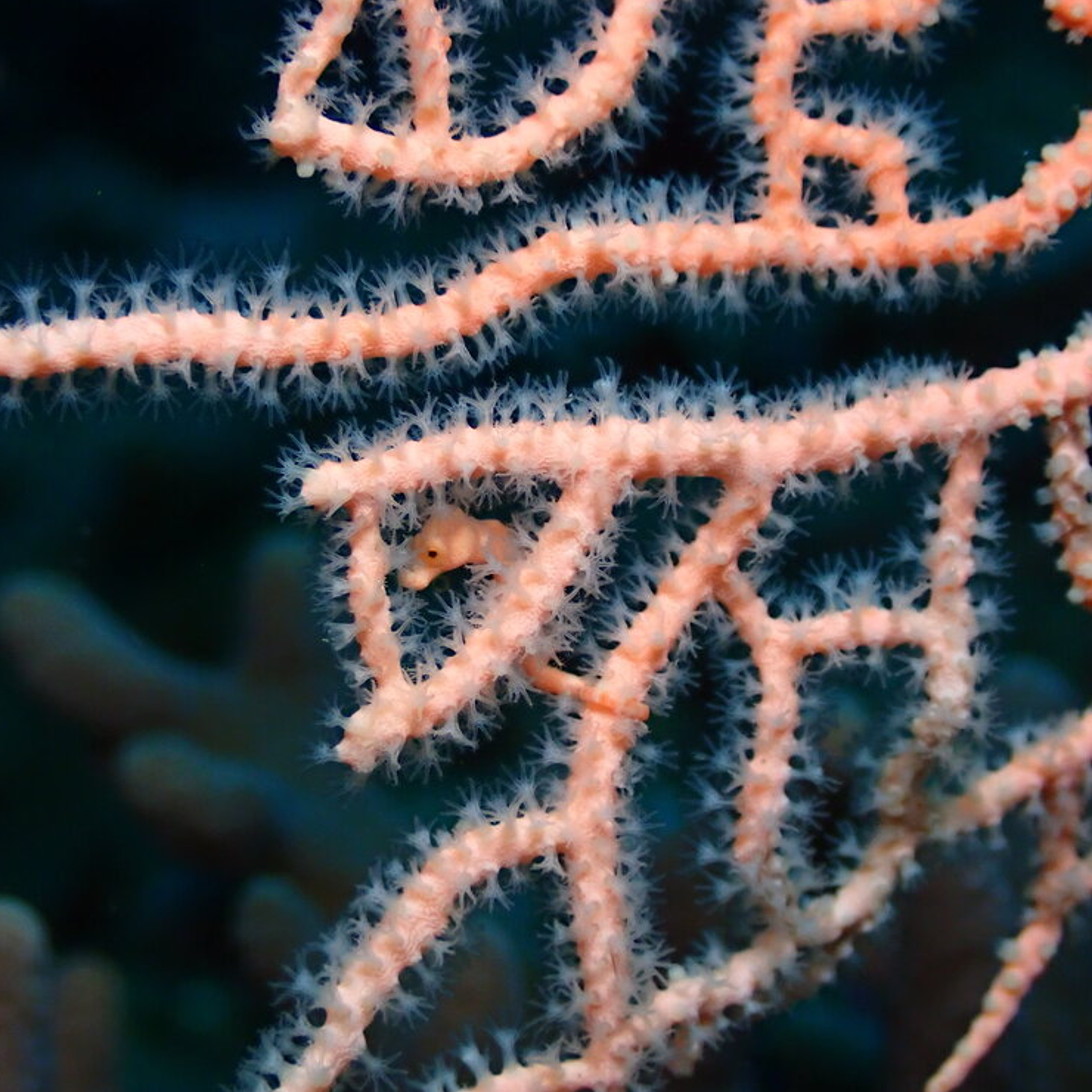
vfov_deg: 21.7
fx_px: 2855
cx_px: 533
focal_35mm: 80
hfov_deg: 21.7
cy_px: 550
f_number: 11
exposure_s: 1/60
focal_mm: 11.88
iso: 400
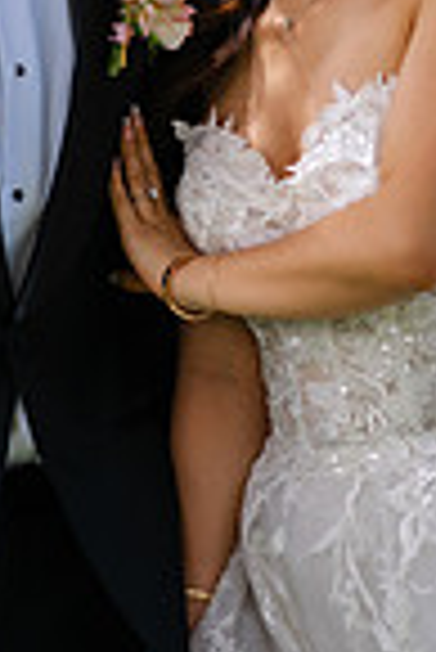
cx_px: 112
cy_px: -157
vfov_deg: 6.3
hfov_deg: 4.2
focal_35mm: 325
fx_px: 5890
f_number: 1.4
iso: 80
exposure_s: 1/8000
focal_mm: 105
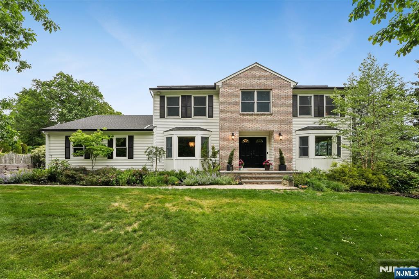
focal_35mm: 14
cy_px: 140
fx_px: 163
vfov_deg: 81.2
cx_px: 210
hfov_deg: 104.3
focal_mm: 14
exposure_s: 1/25
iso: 80
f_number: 10
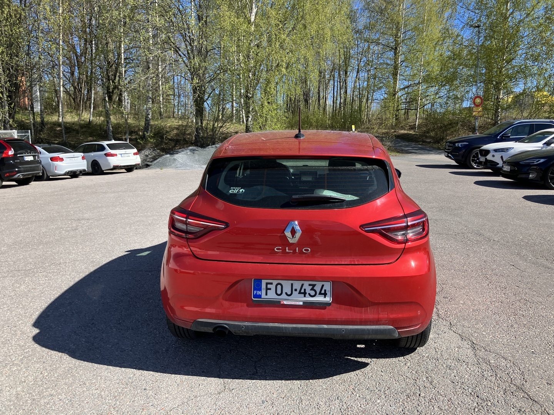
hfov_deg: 63.4
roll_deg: +0.8
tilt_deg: -9.9
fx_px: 448
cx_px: 277
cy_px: 208
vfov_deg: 49.7
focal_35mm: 28
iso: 32
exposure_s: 1/1033
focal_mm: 3.99
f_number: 1.8
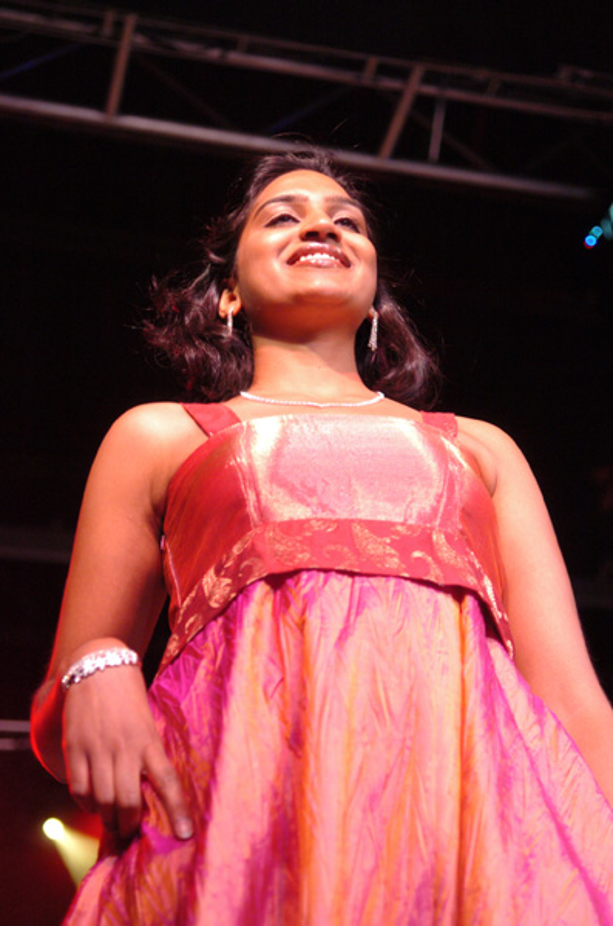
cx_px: 306
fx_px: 1463
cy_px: 463
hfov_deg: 23.7
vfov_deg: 35.1
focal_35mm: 57
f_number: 2.8
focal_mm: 38
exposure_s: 1/125
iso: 800
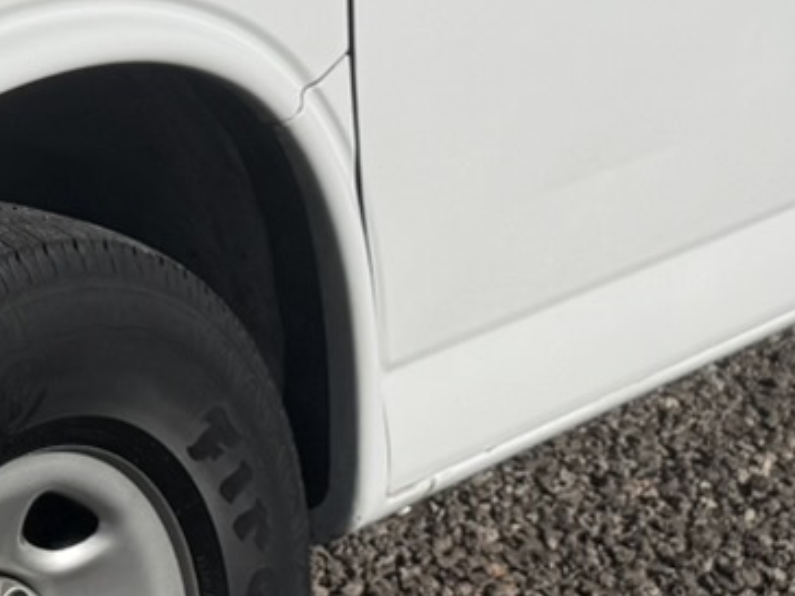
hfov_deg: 14.1
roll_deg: -0.2
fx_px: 3100
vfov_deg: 10.9
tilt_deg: -9.0
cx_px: -181
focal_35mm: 135
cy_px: -44
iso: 80
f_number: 1.78
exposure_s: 1/14286
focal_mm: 6.76
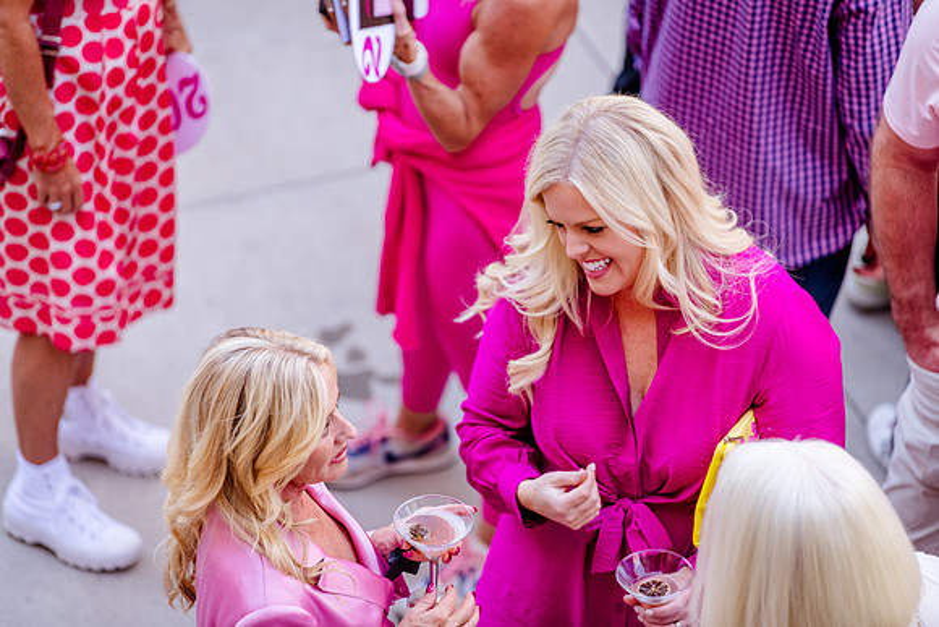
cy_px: 314
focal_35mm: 200
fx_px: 5218
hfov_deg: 10.3
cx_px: 470
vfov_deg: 6.9
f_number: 2.8
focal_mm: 200
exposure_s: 1/500
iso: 1000
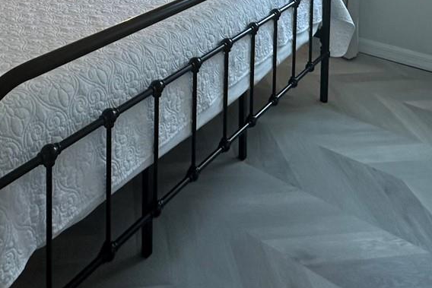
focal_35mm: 41
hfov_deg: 47.0
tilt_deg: -5.7
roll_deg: -1.1
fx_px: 492
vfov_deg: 25.8
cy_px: -125
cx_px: 164
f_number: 2.2
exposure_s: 1/120
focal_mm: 2.22
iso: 160
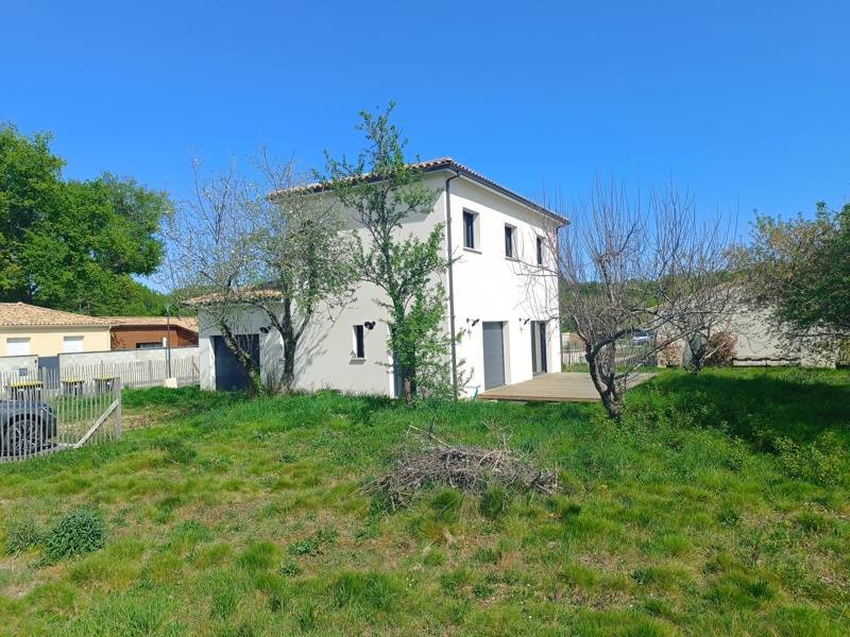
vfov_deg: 56.8
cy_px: 318
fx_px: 589
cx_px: 425
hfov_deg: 71.6
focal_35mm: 24
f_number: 1.65
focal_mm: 6.14
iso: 51
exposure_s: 1/583
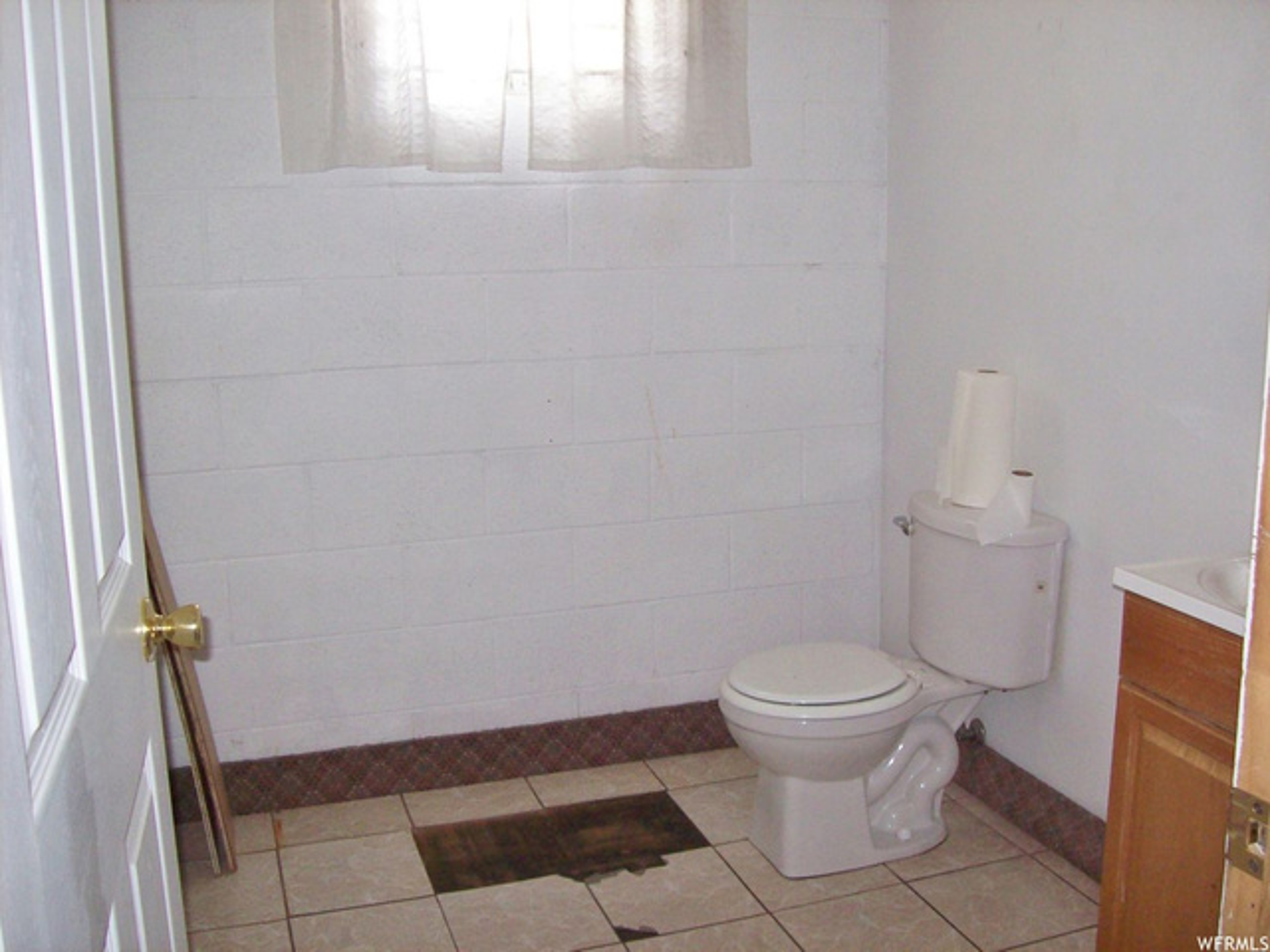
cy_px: 476
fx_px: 1321
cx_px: 635
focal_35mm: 36
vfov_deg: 39.7
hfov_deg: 51.4
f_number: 2.7
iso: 200
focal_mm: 6
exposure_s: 1/64
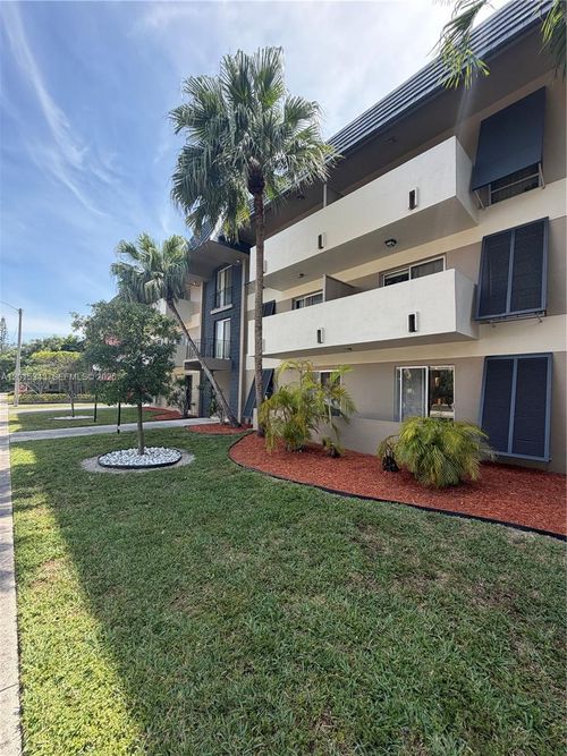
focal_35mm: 14
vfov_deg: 102.1
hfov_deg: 85.7
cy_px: 378
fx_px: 306
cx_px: 284
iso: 50
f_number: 2.2
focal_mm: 2.22
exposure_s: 1/502
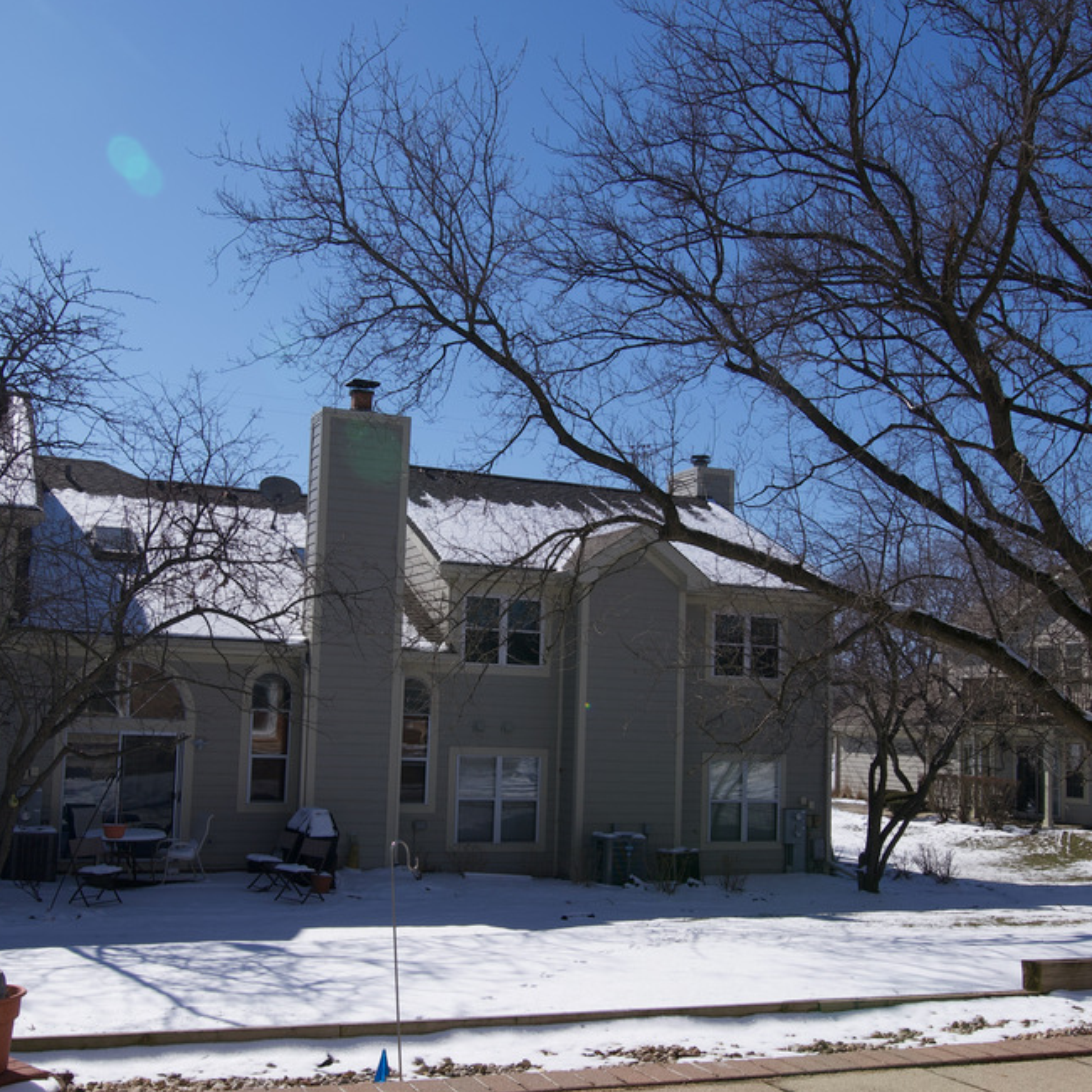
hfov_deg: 46.0
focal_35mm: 36
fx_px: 1285
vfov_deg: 46.0
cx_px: 501
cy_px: 600
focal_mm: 17
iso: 200
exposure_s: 1/640
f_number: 13
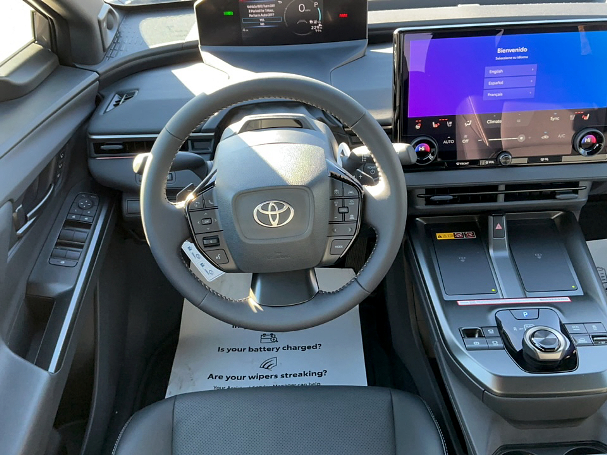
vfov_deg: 46.8
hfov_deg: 60.0
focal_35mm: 30
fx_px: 526
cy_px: 228
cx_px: 304
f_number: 1.8
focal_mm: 3
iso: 80
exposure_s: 1/60
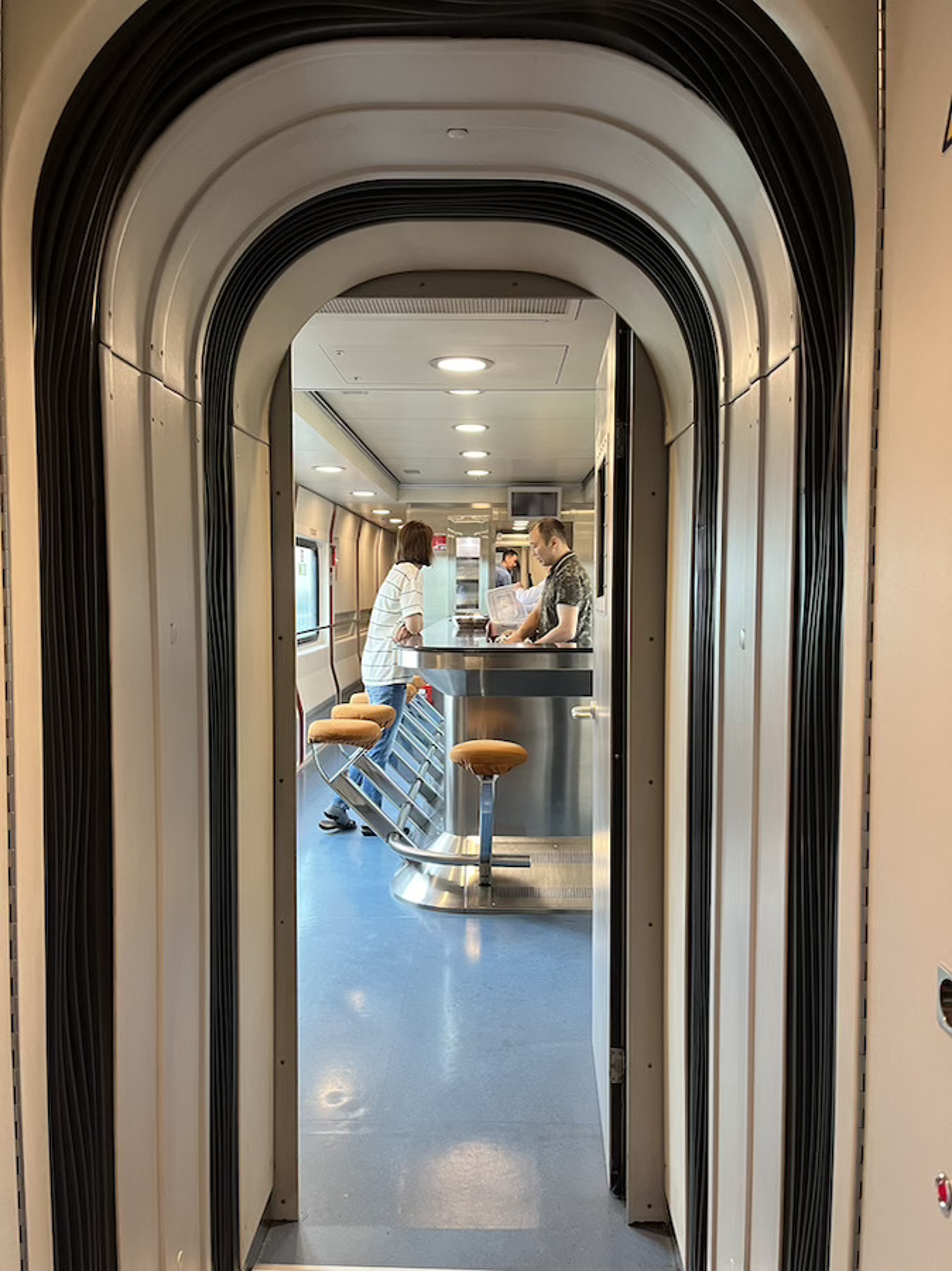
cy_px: 636
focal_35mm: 26
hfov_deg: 53.0
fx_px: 954
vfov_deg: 67.3
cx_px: 476
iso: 200
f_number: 1.6
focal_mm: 5.1
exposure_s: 1/60
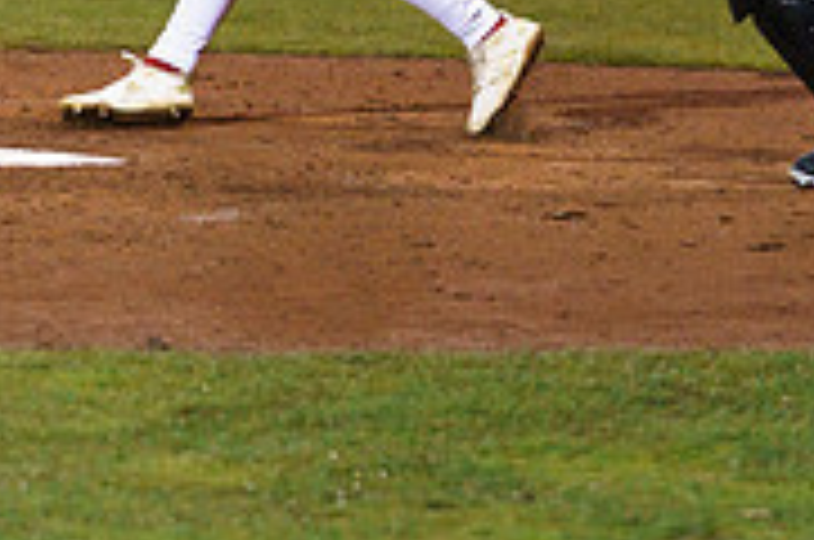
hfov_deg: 6.8
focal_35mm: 305
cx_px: 364
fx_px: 6884
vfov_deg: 4.5
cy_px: -304
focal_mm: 95
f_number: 2.8
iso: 2000
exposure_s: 1/1250
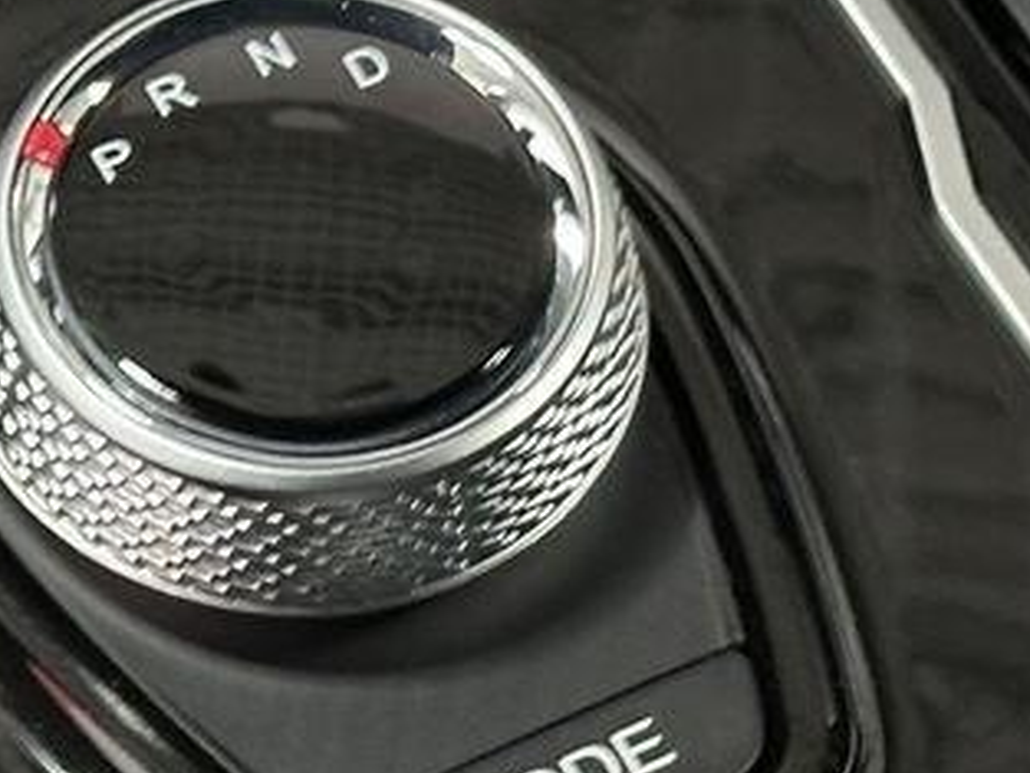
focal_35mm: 221
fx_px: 6578
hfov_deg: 9.0
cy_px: 1039
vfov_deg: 6.7
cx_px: 543
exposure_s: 1/33
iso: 250
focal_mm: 6.86
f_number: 1.78
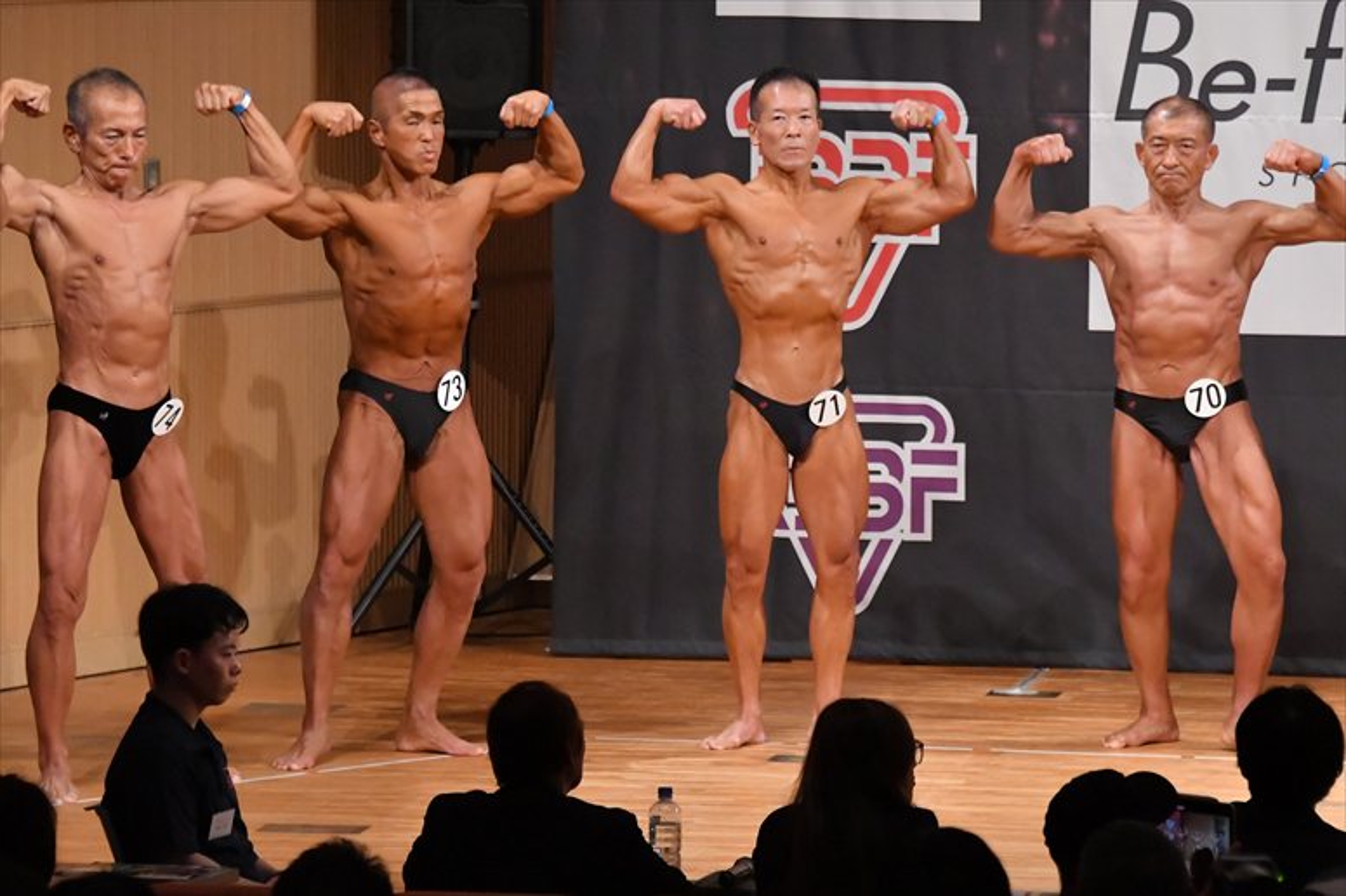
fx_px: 9530
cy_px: 448
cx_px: 673
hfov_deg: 8.1
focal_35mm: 255
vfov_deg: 5.4
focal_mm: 170
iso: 9000
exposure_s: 1/400
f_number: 5.6
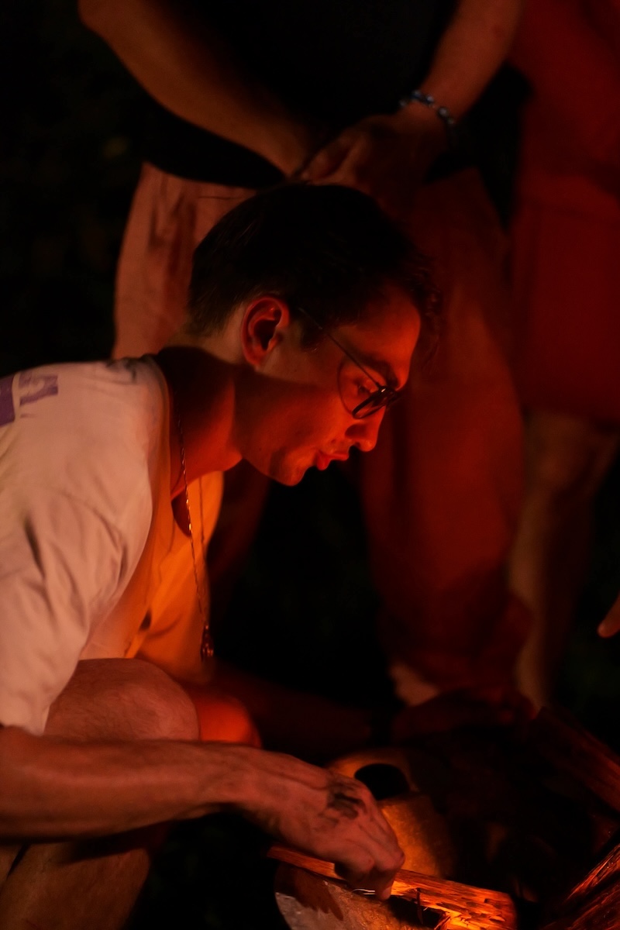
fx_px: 2196
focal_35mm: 85
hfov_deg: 16.1
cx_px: 310
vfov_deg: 23.9
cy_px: 465
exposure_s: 1/160
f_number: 1.8
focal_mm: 85
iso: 12800
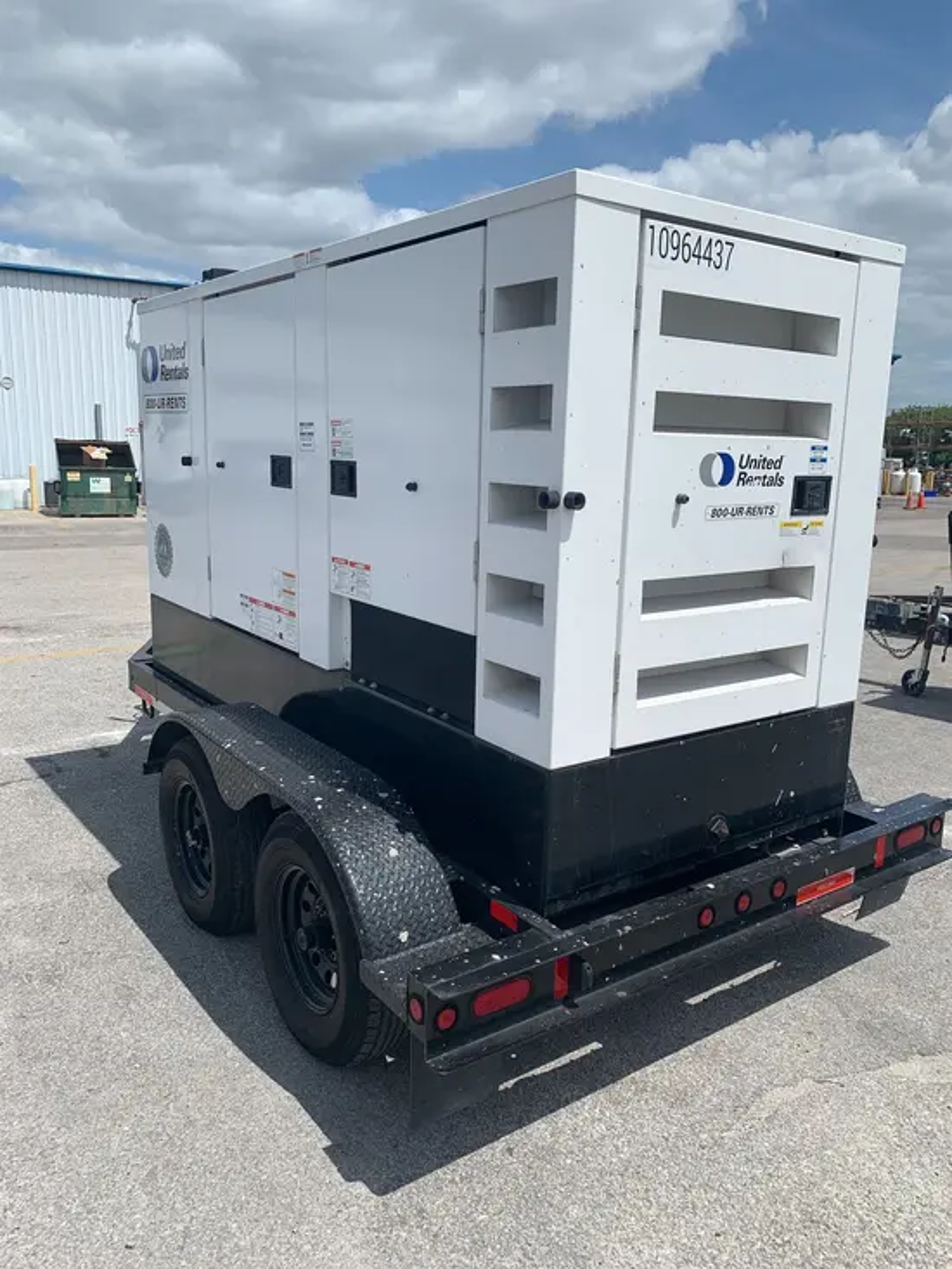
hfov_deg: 53.1
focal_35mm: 26
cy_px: 634
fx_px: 953
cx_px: 476
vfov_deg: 67.3
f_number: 1.8
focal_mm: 4.25
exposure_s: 1/4274
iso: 25
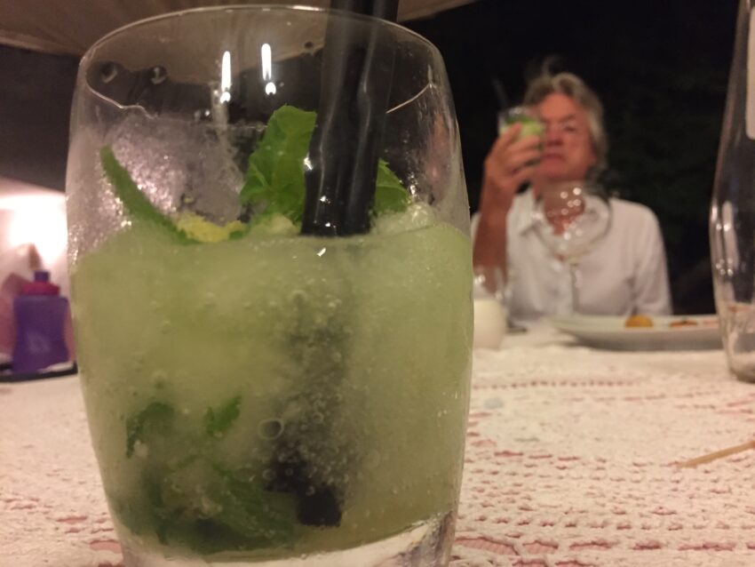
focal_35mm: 29
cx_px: 378
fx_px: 633
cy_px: 284
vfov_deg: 48.2
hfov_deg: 61.6
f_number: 2.2
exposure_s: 1/17
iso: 500
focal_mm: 4.15
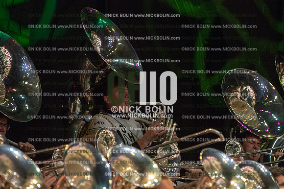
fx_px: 1656
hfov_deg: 9.8
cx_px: 142
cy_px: 94
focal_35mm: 210
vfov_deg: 6.5
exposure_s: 1/320
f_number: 5.6
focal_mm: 210
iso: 8000
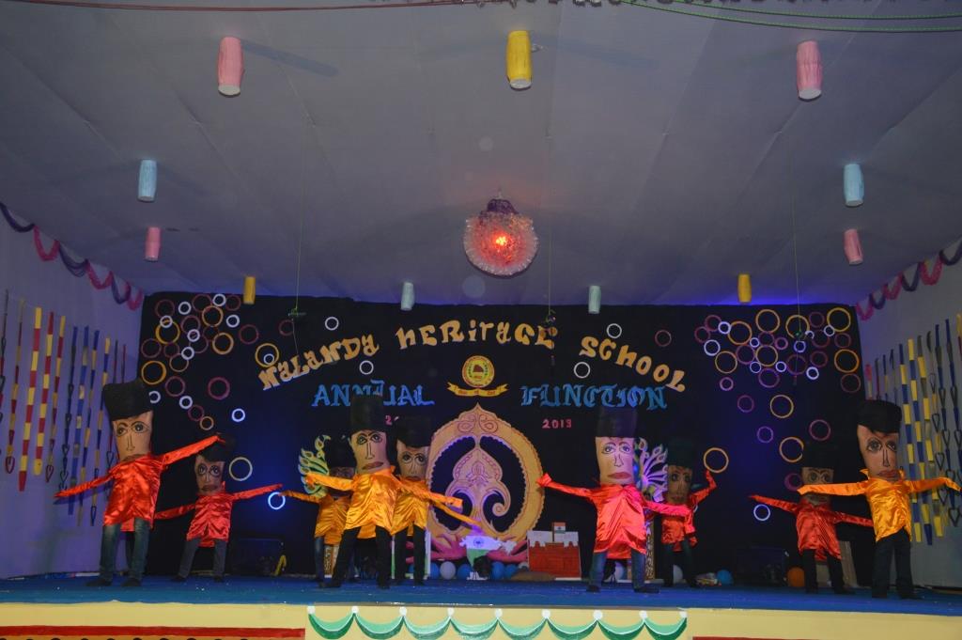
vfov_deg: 36.8
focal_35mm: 36
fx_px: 961
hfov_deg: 53.2
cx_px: 481
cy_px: 320
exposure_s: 1/80
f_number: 6.3
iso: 800
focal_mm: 24
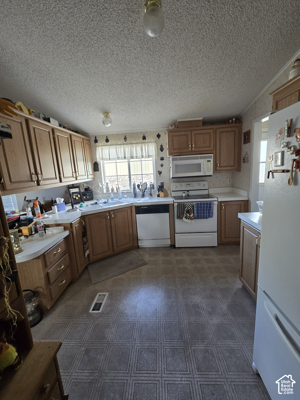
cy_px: 200
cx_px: 150
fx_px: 150
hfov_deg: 89.9
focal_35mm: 13
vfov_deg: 106.2
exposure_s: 1/60
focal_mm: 2.2
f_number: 2.2
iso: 250
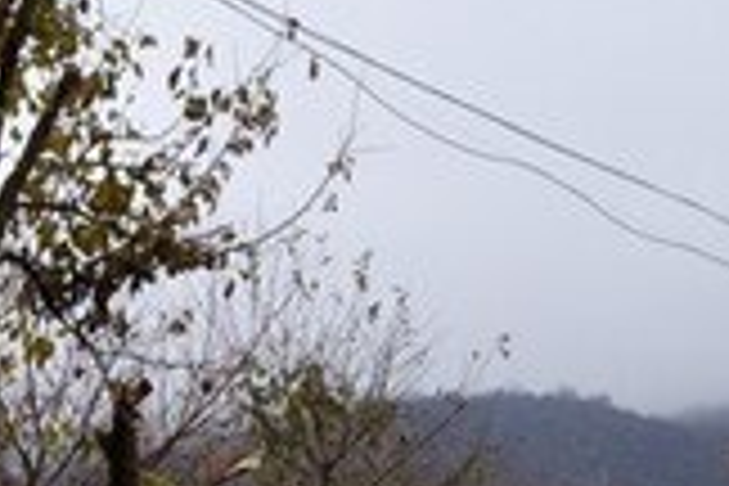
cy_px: 920
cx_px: 225
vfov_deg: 11.4
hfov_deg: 18.5
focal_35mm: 110
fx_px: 2227
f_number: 5.6
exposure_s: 1/125
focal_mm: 18
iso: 180
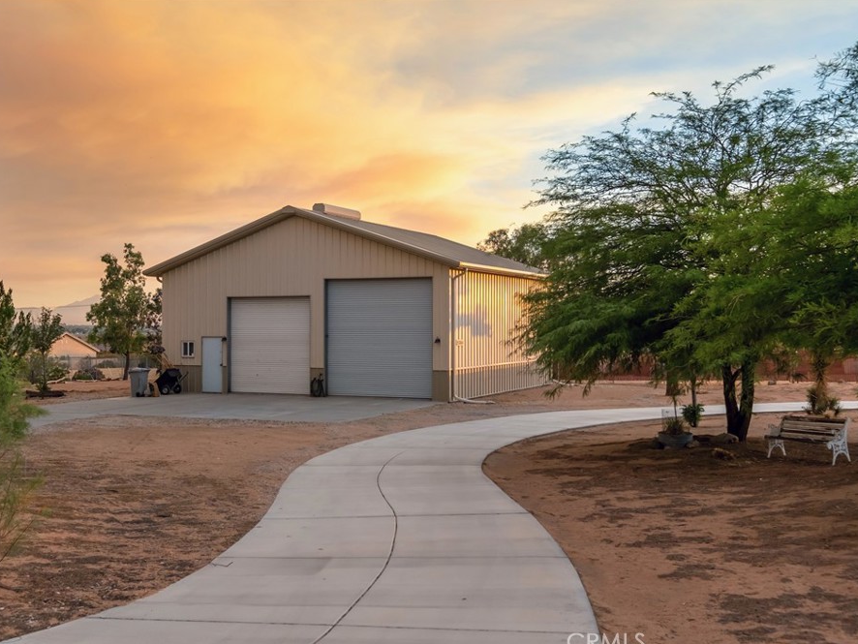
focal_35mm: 40
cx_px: 398
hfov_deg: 46.8
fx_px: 992
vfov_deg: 36.0
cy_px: 325
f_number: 6.4
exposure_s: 1/300
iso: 500
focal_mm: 24
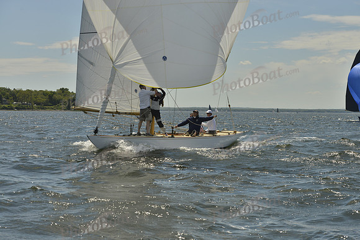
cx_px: 180
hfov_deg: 28.8
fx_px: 700
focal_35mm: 70
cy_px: 120
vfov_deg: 19.5
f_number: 9
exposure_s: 1/1600
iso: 280
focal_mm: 70
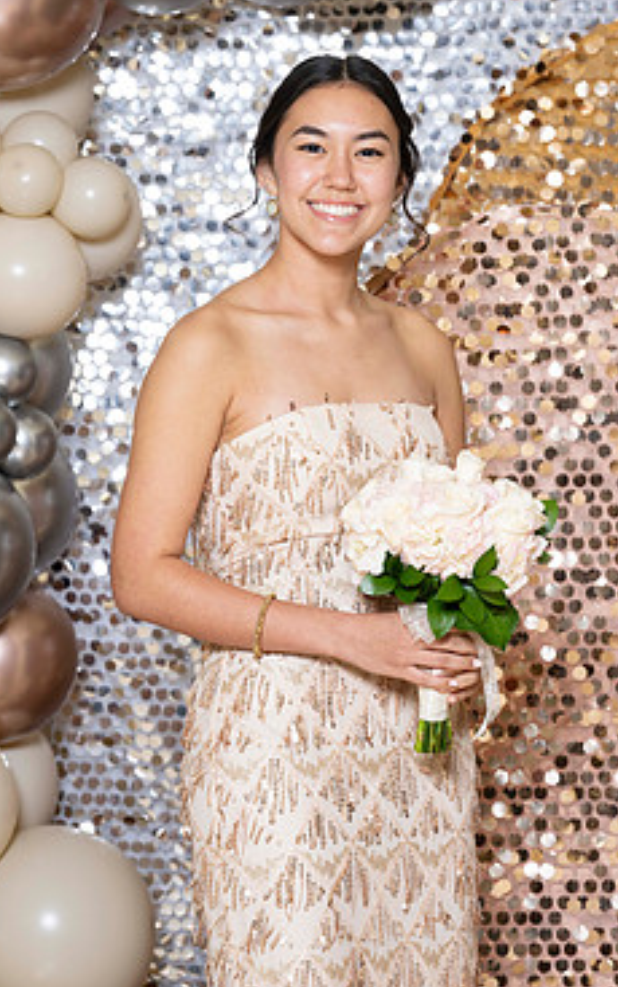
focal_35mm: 156
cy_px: 417
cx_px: 304
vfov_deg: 13.4
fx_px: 4196
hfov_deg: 8.4
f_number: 5.6
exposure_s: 1/200
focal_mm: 125
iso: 250
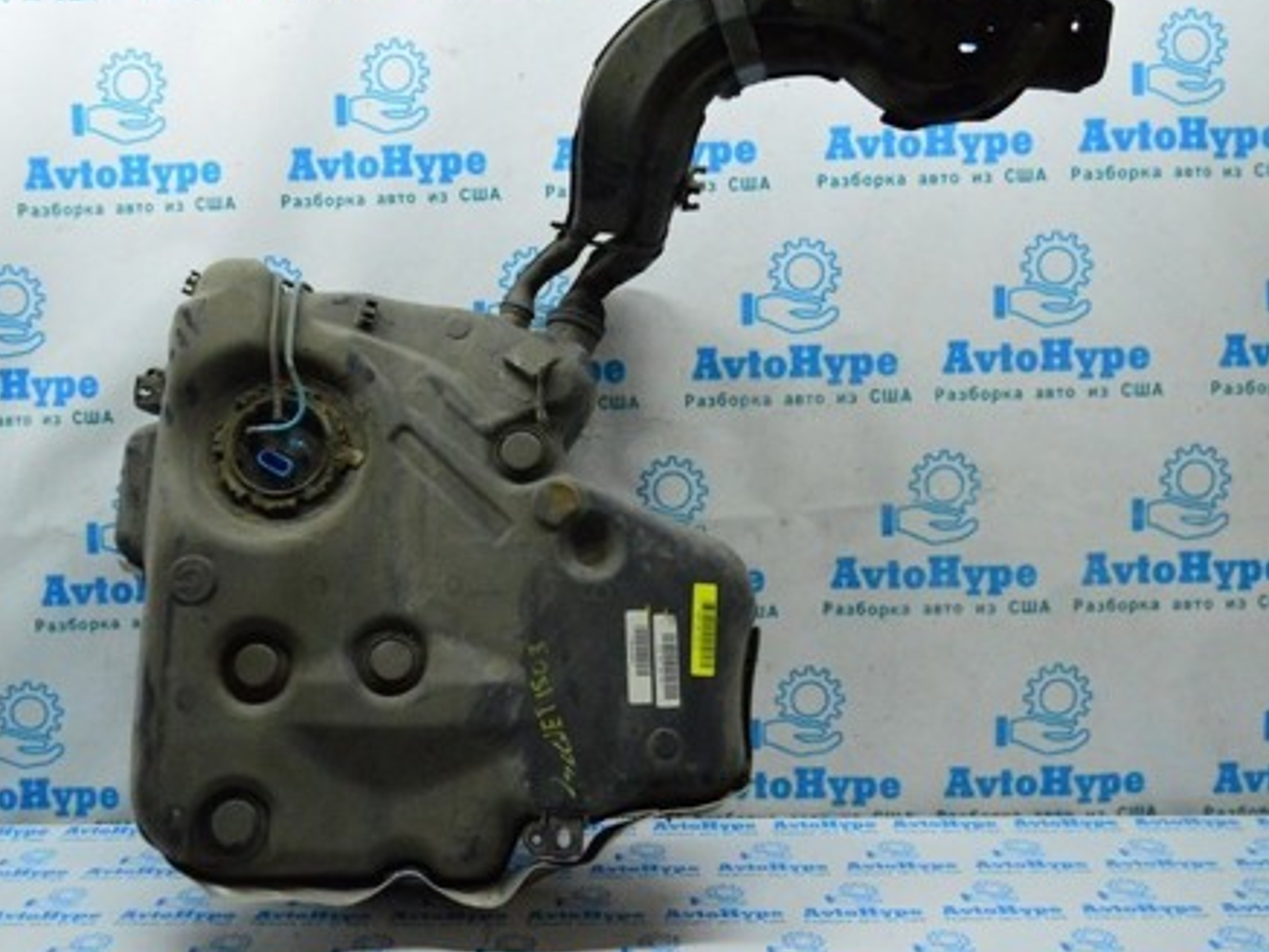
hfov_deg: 48.6
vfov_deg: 37.6
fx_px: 1393
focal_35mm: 38
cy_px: 387
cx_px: 488
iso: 6400
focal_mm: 18
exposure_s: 1/1000
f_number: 4
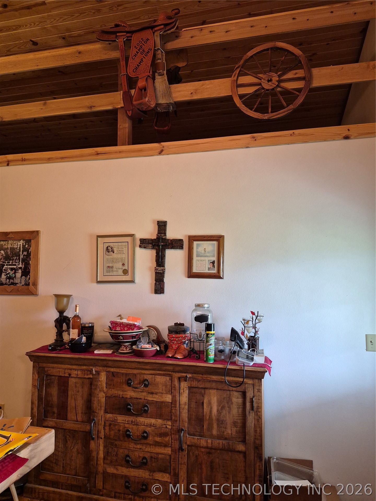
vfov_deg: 73.9
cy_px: 250
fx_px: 333
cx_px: 188
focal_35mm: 23
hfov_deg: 58.9
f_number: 1.8
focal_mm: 5.4
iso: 500
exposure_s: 1/120
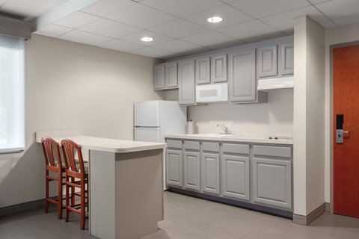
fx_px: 289
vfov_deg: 45.0
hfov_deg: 63.7
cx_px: 180
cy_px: 120
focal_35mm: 29
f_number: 9
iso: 100
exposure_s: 1/30
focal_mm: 19.5
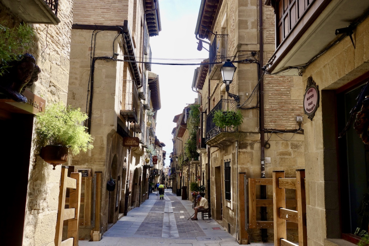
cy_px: 123
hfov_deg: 55.8
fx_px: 349
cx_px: 184
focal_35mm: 34
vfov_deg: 38.9
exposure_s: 1/400
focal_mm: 12.35
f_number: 4
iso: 125
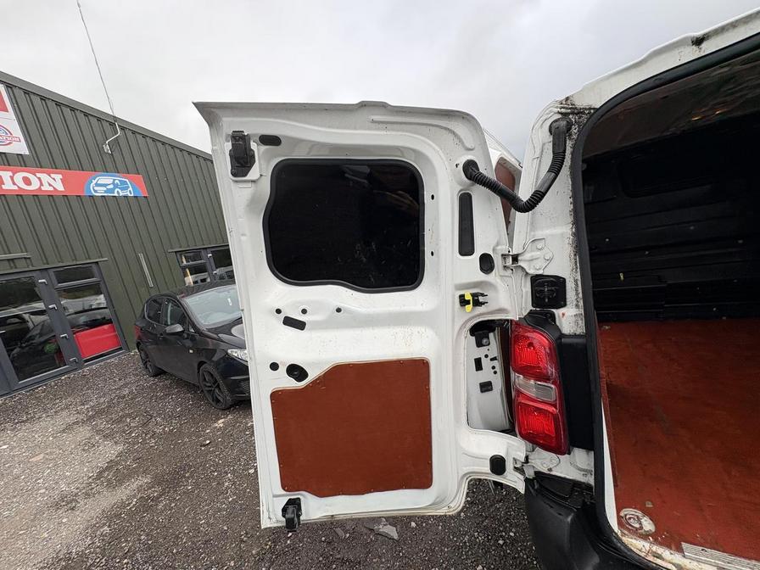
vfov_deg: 85.7
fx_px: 307
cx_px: 380
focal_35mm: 14
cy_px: 285
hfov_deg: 102.1
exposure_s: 1/879
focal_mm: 2.22
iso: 40
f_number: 2.2
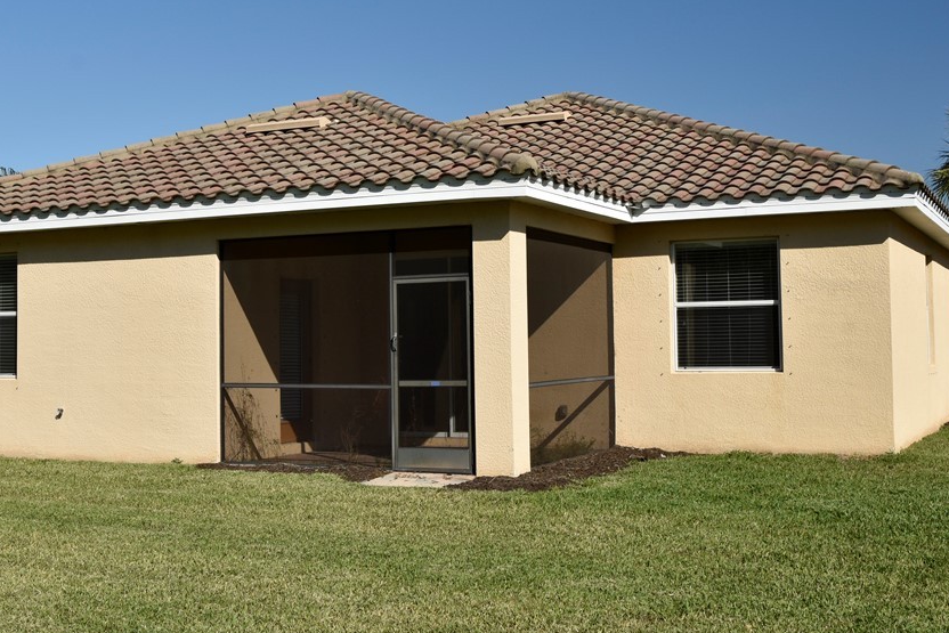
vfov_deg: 28.6
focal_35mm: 47
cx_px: 432
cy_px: 275
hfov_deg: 41.9
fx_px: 1239
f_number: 8
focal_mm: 24
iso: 280
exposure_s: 1/500
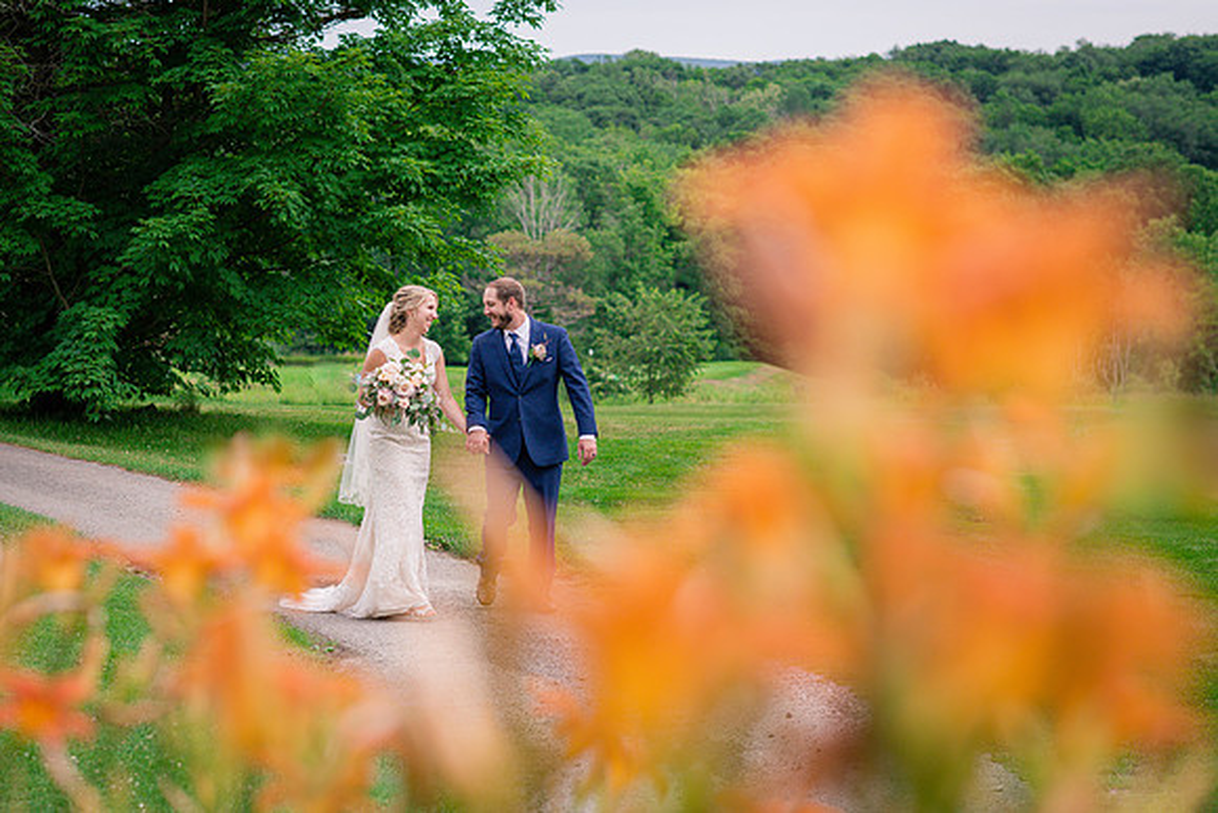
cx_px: 546
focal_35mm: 94
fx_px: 3172
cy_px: 365
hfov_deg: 21.7
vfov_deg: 14.6
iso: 400
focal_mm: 85
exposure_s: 1/3200
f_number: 3.5
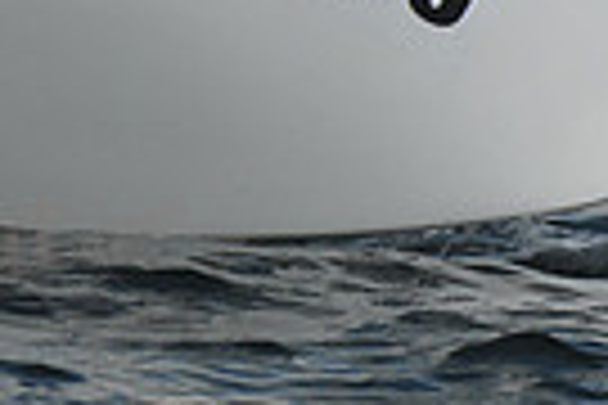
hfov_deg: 1.3
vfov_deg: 0.9
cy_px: -344
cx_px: -676
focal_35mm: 1542
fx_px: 26041
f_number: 8
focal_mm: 240
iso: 200
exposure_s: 1/800
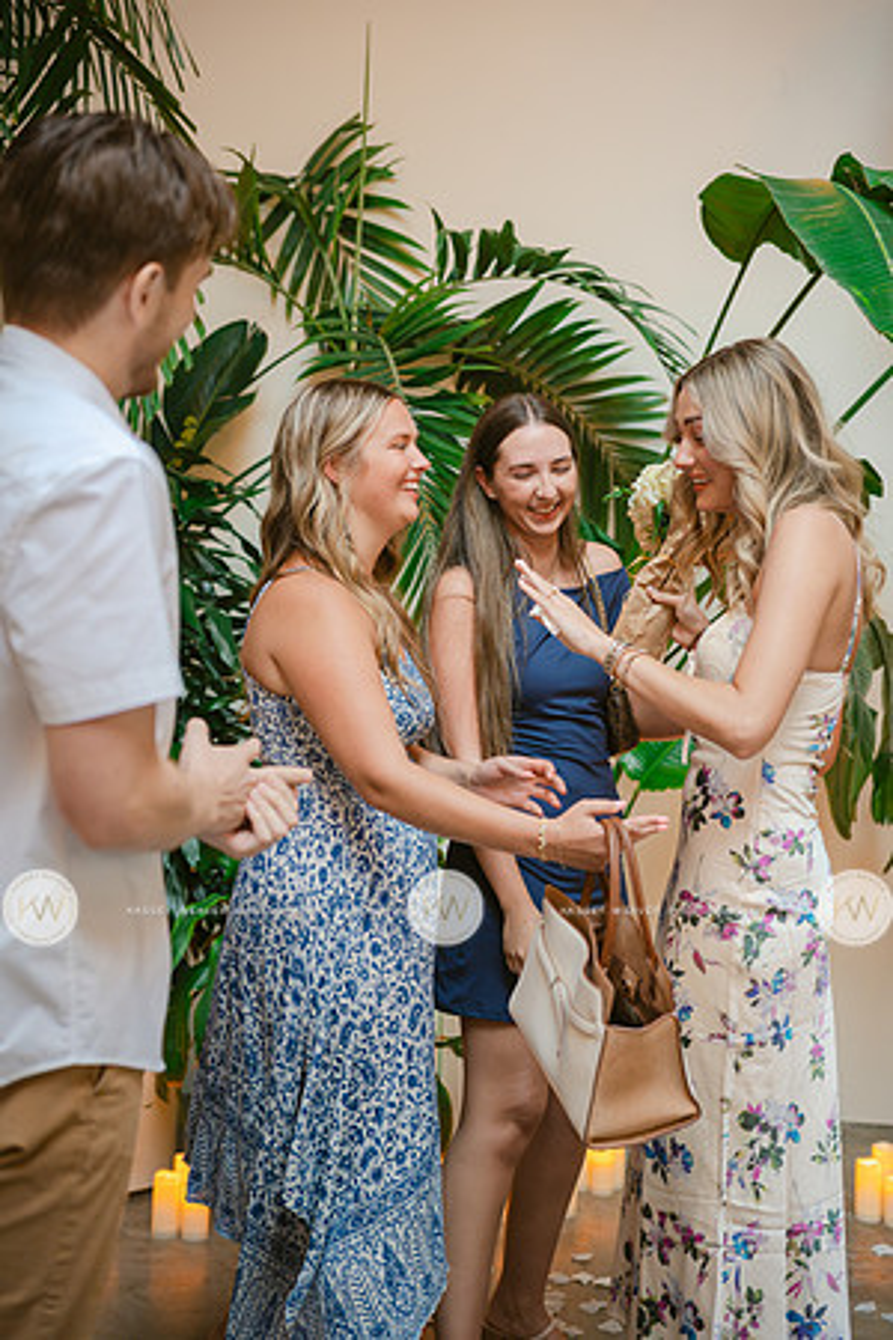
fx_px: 1972
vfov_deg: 37.5
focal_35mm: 53
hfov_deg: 25.5
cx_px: 446
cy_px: 670
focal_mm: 53
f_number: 2.8
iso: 1000
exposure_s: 1/250
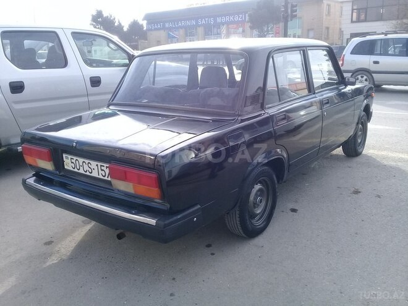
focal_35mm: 31
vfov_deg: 45.4
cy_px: 153
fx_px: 365
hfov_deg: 58.4
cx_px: 204
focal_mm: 3.3
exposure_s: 1/492
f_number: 2.2
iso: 50
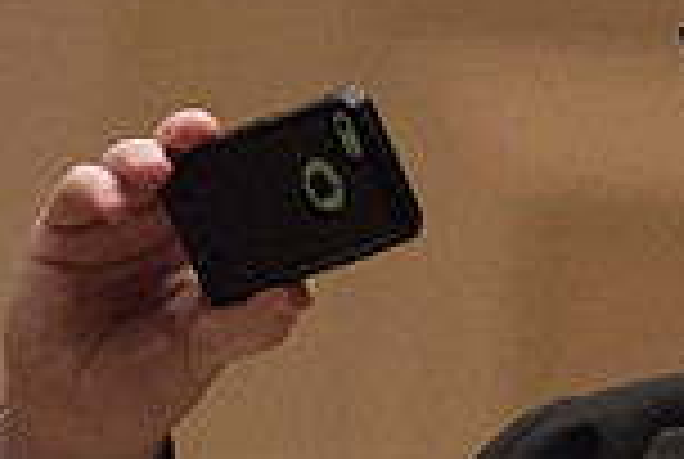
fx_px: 29012
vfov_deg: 0.9
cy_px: 376
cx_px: 652
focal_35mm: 1524
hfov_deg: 1.4
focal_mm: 400
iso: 12800
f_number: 5.6
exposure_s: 1/500
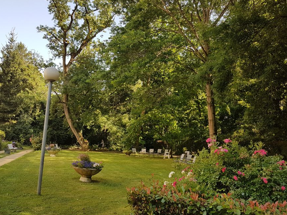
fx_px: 249
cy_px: 99
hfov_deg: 60.0
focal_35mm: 30
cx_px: 142
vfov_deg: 46.7
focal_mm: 4.2
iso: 40
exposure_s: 1/558
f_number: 1.7
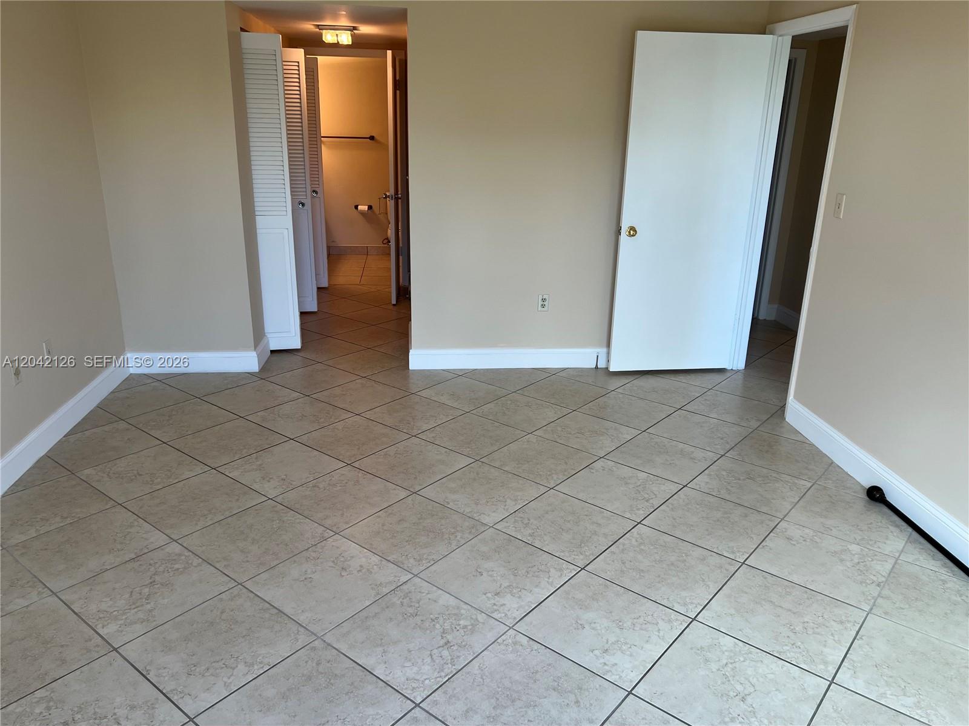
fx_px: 728
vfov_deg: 53.0
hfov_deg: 67.3
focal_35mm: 26
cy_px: 363
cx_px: 484
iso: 64
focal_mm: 5.7
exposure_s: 1/120
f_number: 1.5
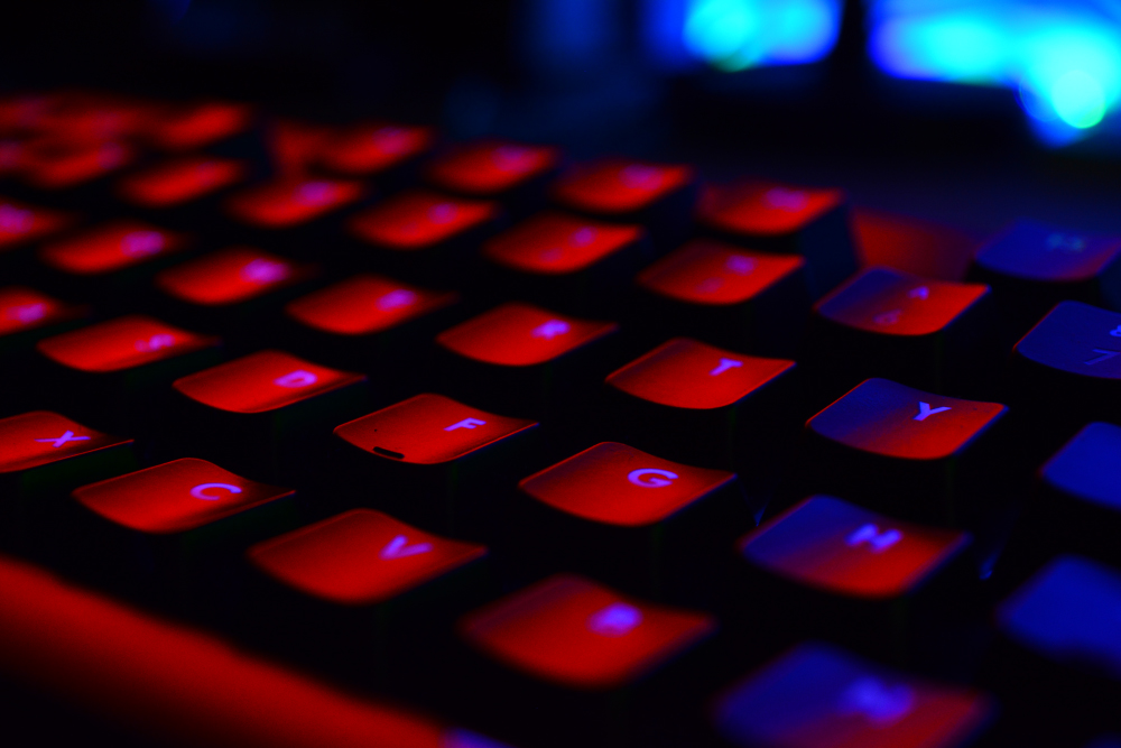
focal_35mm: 57
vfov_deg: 23.8
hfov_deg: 35.0
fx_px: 1775
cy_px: 374
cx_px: 560
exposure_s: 1/40
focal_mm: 38
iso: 1000
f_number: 5.6
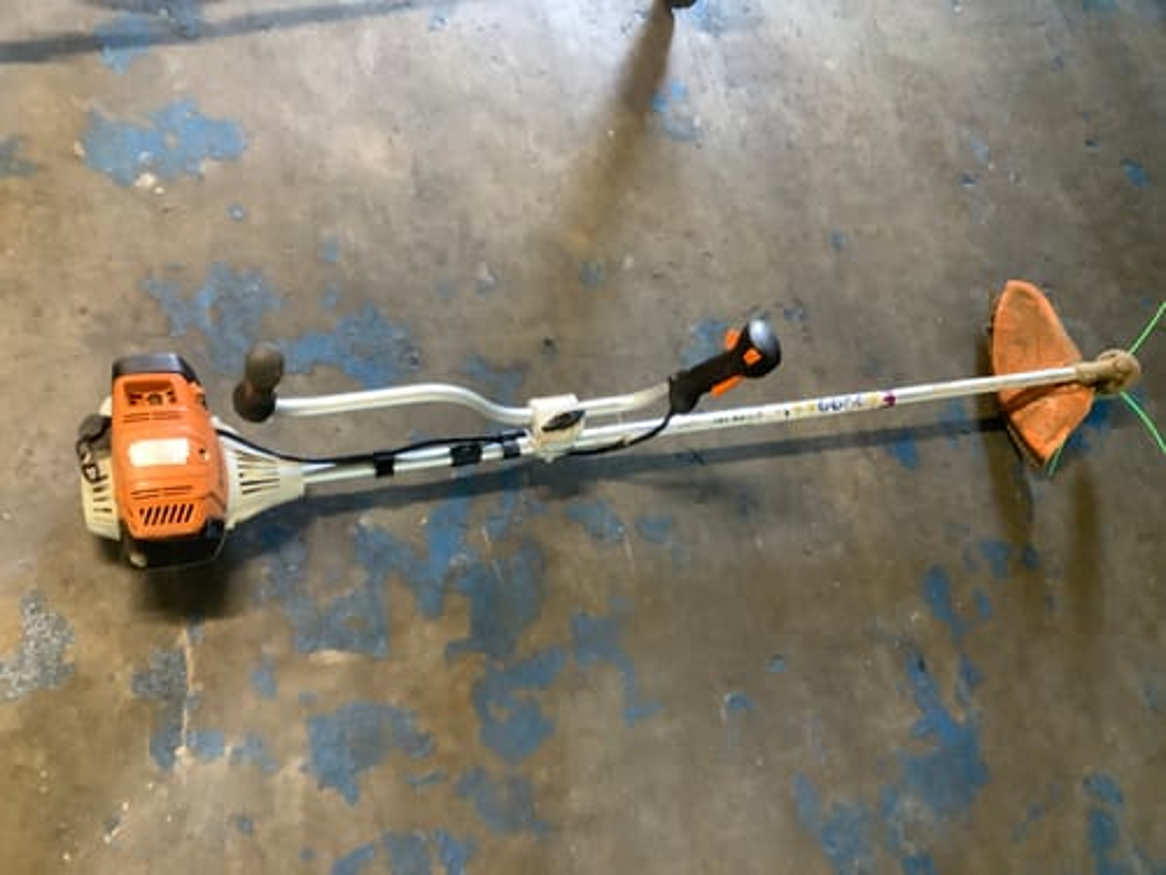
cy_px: 438
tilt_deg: -63.0
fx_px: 1044
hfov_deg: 58.4
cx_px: 583
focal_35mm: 31
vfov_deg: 45.4
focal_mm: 3.3
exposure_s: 1/33
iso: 400
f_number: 2.4
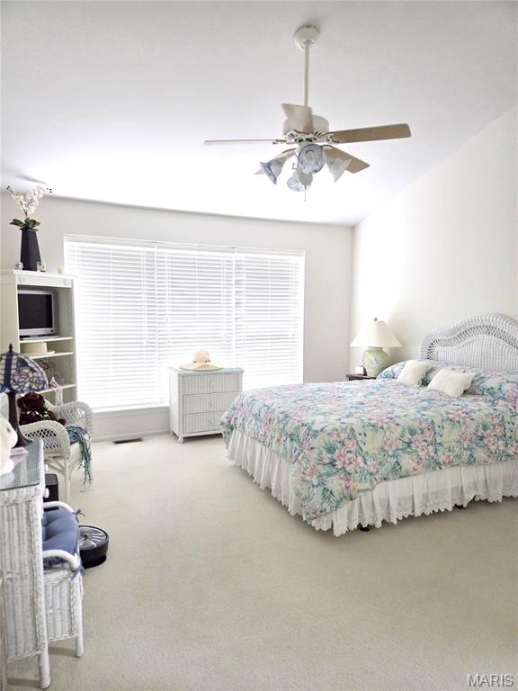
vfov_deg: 73.9
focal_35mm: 23
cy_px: 346
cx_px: 259
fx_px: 459
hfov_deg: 58.9
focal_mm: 5.4
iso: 400
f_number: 1.8
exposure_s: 1/240
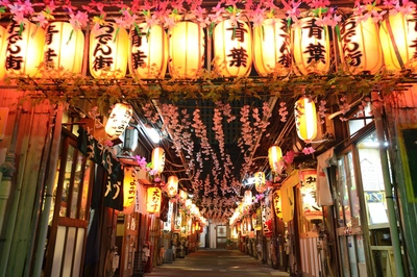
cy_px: 138
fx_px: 347
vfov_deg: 43.5
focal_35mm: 30
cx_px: 208
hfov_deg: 62.0
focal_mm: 30
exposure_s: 1/15
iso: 3200
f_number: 8
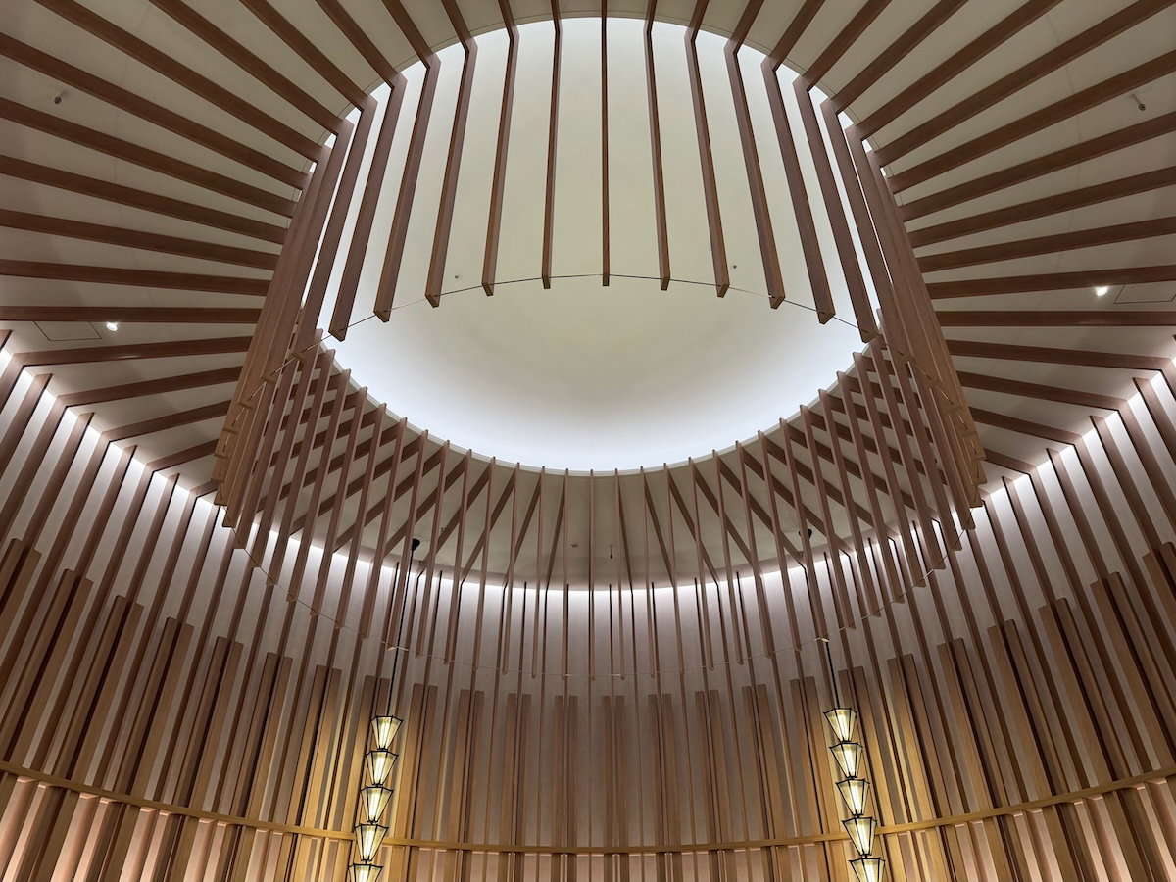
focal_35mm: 24
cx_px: 588
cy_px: 441
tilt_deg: +35.3
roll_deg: +0.6
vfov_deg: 56.8
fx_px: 815
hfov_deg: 71.6
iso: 200
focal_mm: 6.76
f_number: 1.78
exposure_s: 1/65
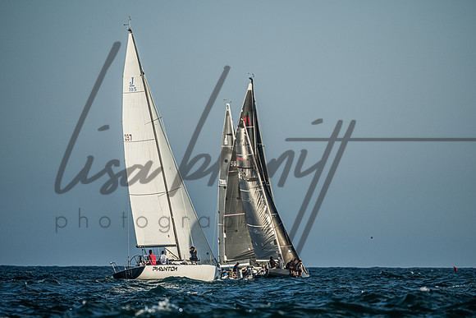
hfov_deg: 4.6
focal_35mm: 444
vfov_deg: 3.1
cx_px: 257
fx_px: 5878
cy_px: 154
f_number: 5.6
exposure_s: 1/5000
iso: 400
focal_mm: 350
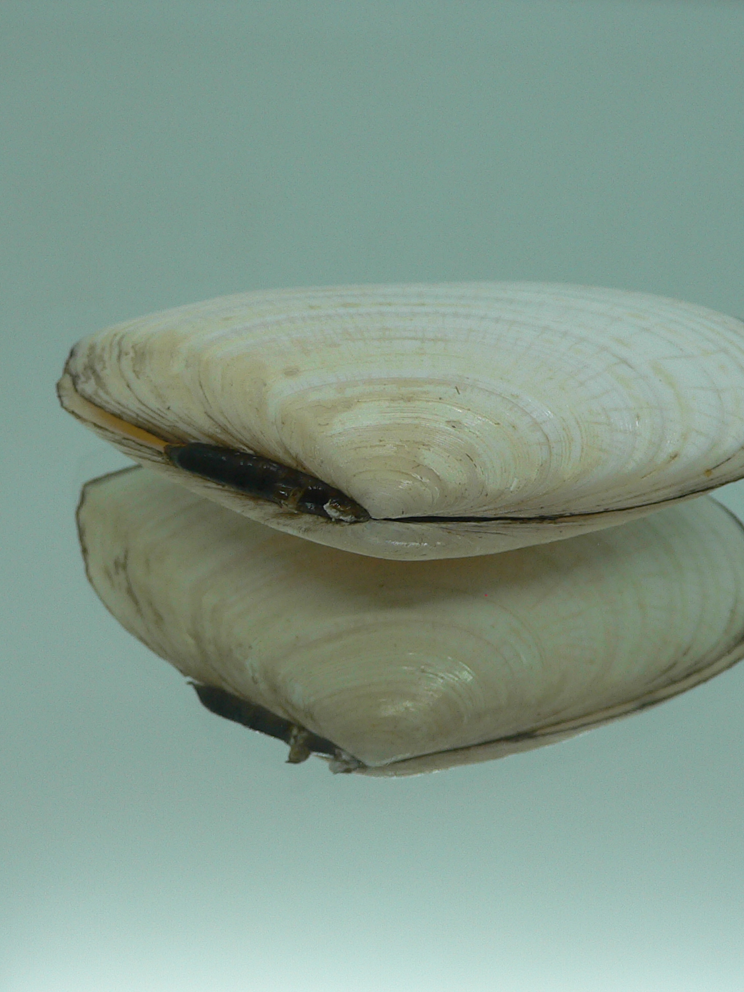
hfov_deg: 30.9
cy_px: 497
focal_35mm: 47
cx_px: 412
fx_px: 1347
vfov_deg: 40.4
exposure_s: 1/80
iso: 80
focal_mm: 4.6
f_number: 2.8
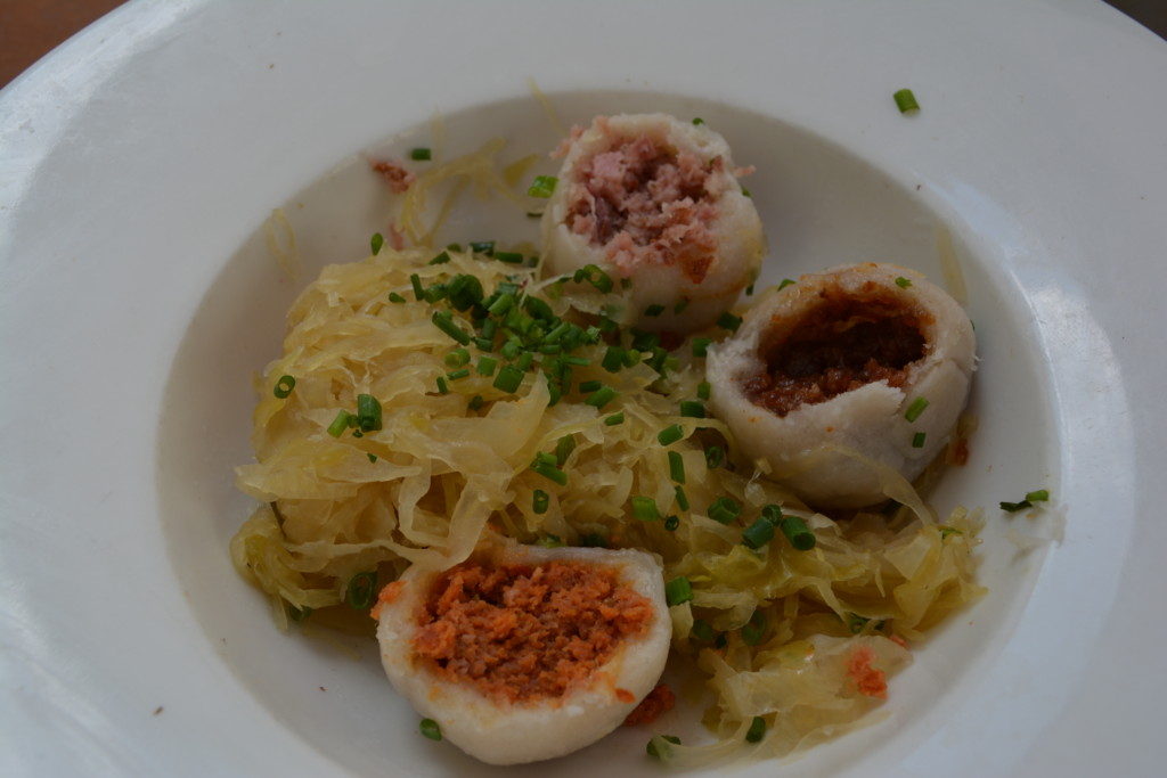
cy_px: 389
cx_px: 584
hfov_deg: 53.1
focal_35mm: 36
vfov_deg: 36.9
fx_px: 1167
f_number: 8
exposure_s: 1/250
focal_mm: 24
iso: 200
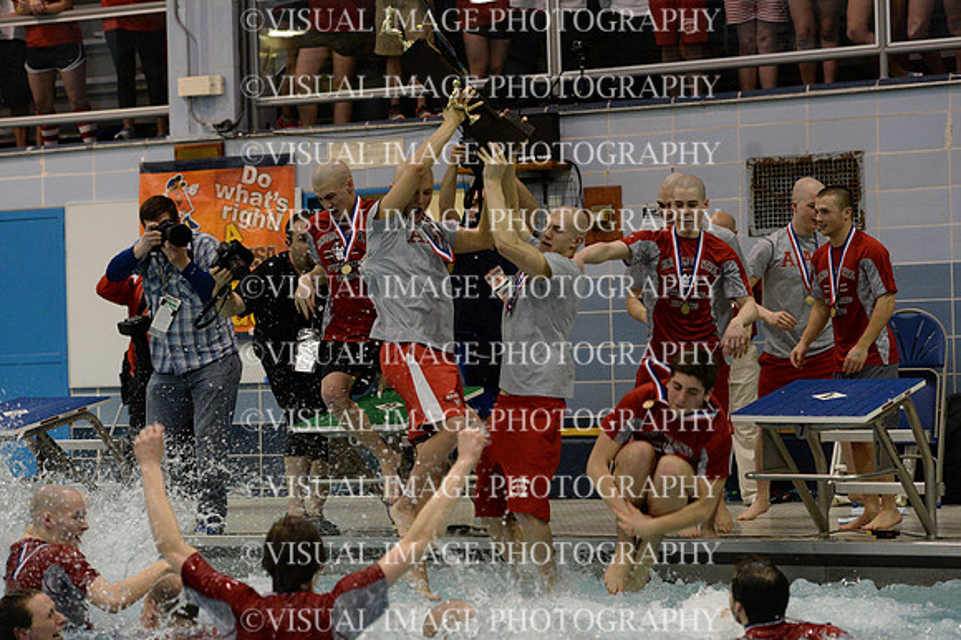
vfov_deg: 13.7
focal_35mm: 100
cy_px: 320
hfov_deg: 20.4
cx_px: 480
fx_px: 2668
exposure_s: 1/400
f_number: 3.5
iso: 6400
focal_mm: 100
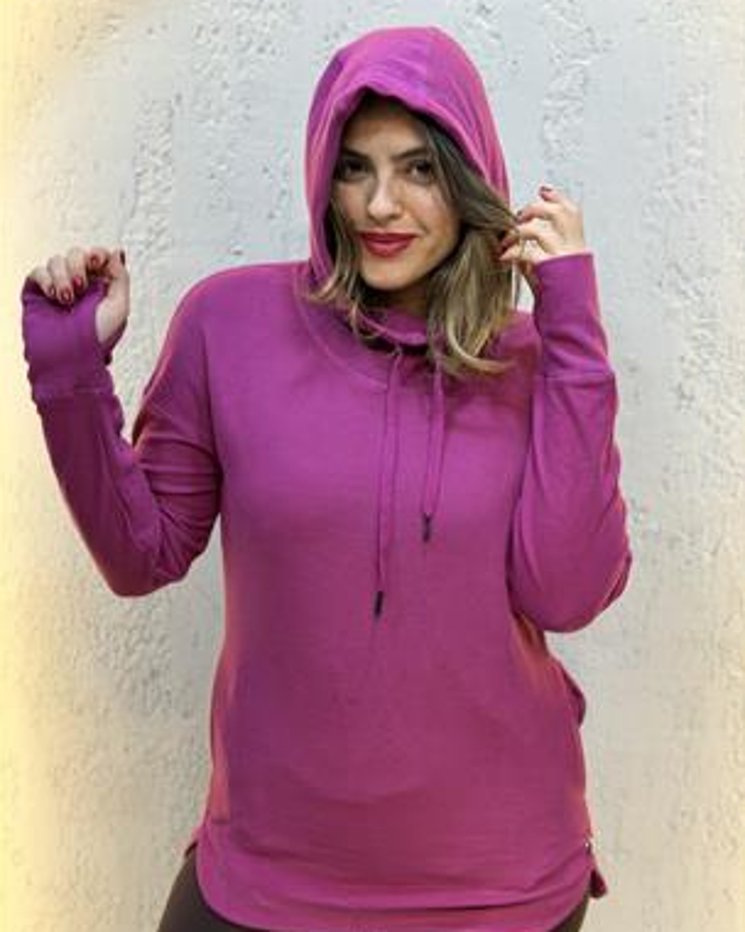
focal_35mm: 51
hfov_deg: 29.7
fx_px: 1406
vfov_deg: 36.7
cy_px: 470
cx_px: 375
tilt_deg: -10.3
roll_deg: -0.8
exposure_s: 1/50
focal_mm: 6.76
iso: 50
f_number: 1.78
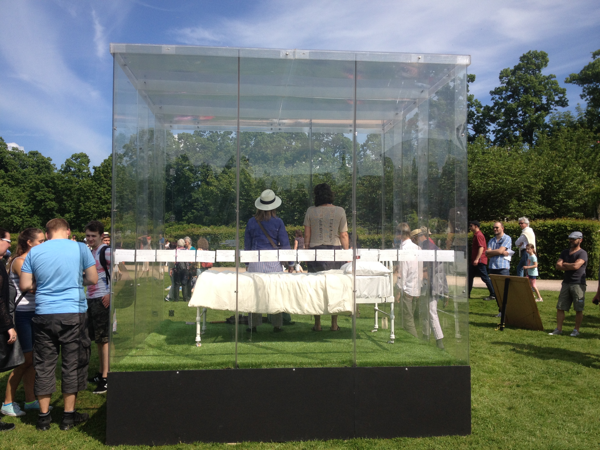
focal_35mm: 35
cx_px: 300
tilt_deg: -2.0
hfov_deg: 52.6
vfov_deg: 40.7
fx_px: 607
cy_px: 225
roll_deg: -0.7
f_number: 2.4
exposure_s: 1/1783
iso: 50
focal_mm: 4.28
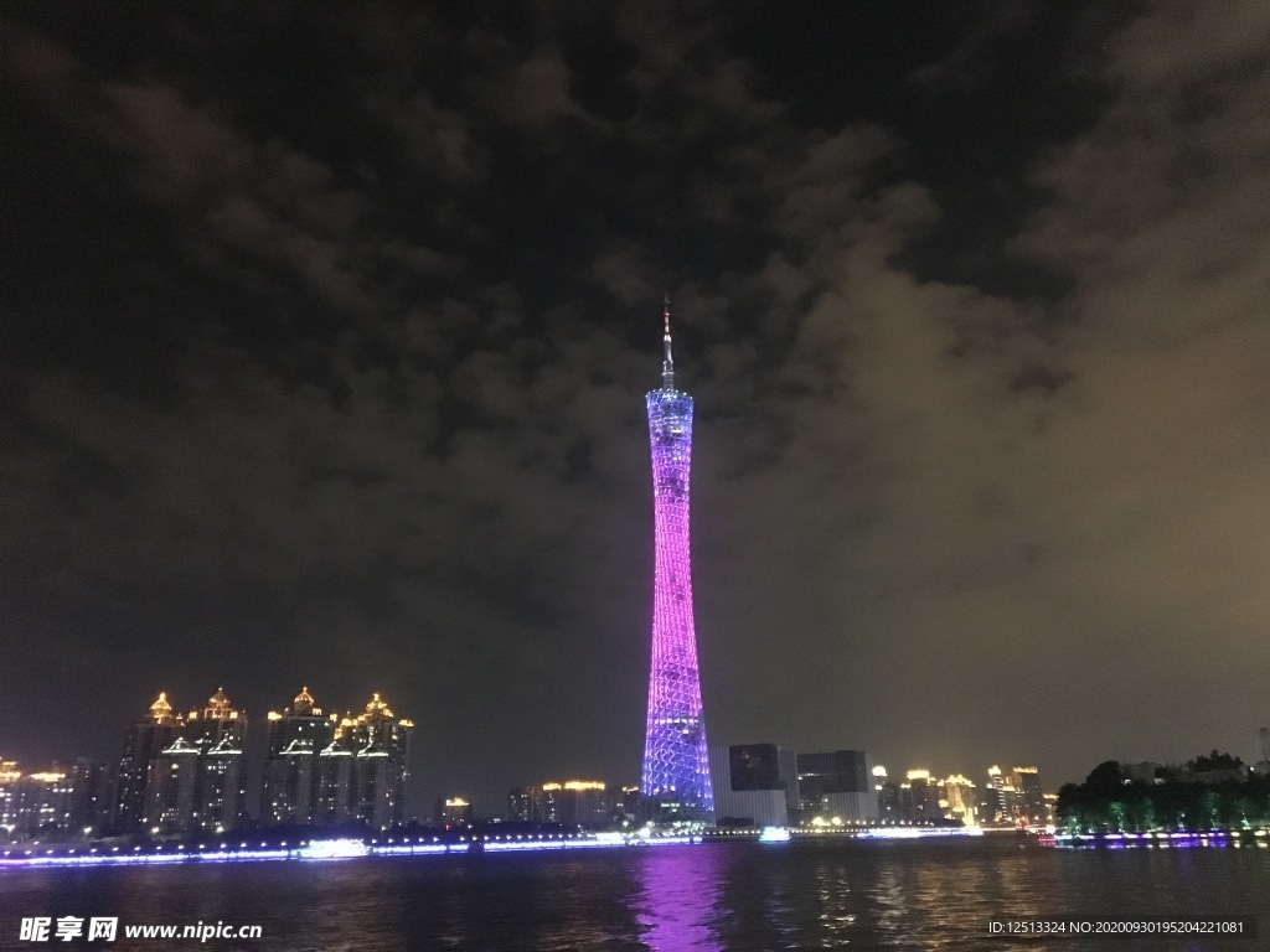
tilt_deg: +19.4
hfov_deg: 61.7
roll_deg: +1.6
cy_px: 476
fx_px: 1064
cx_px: 635
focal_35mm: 29
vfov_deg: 48.2
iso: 1600
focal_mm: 4.15
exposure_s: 1/17
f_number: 2.2
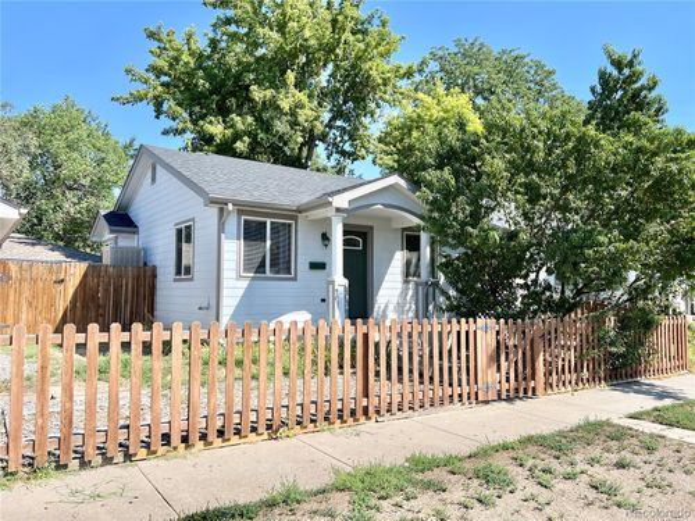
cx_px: 348
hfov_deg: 67.3
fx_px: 522
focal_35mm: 26
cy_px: 260
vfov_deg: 53.1
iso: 50
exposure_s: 1/2404
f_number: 1.5
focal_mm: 5.7
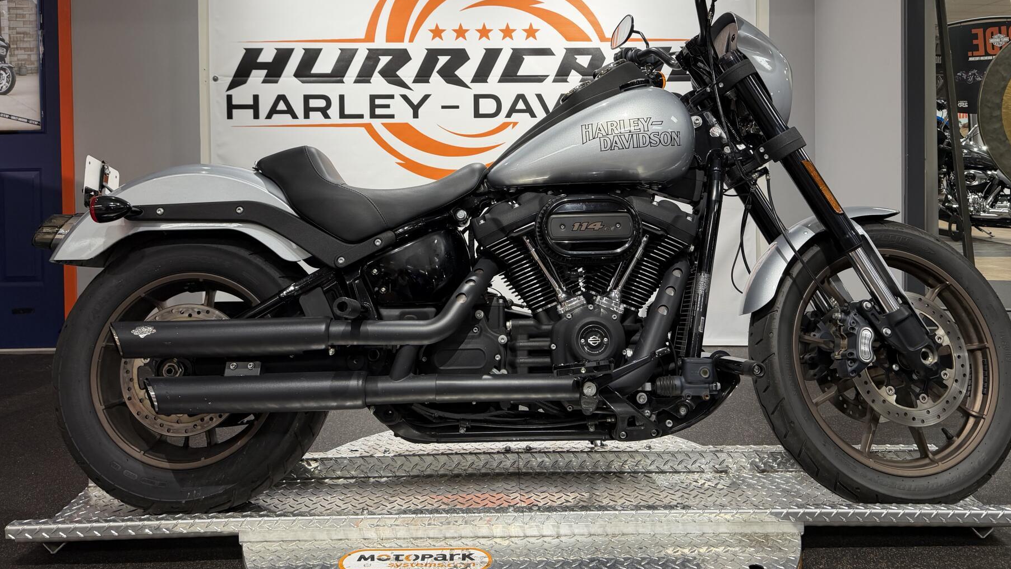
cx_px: 506
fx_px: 777
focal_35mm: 29
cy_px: 169
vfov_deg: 39.5
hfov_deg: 66.1
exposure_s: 1/60
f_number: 1.78
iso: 125
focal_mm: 6.76
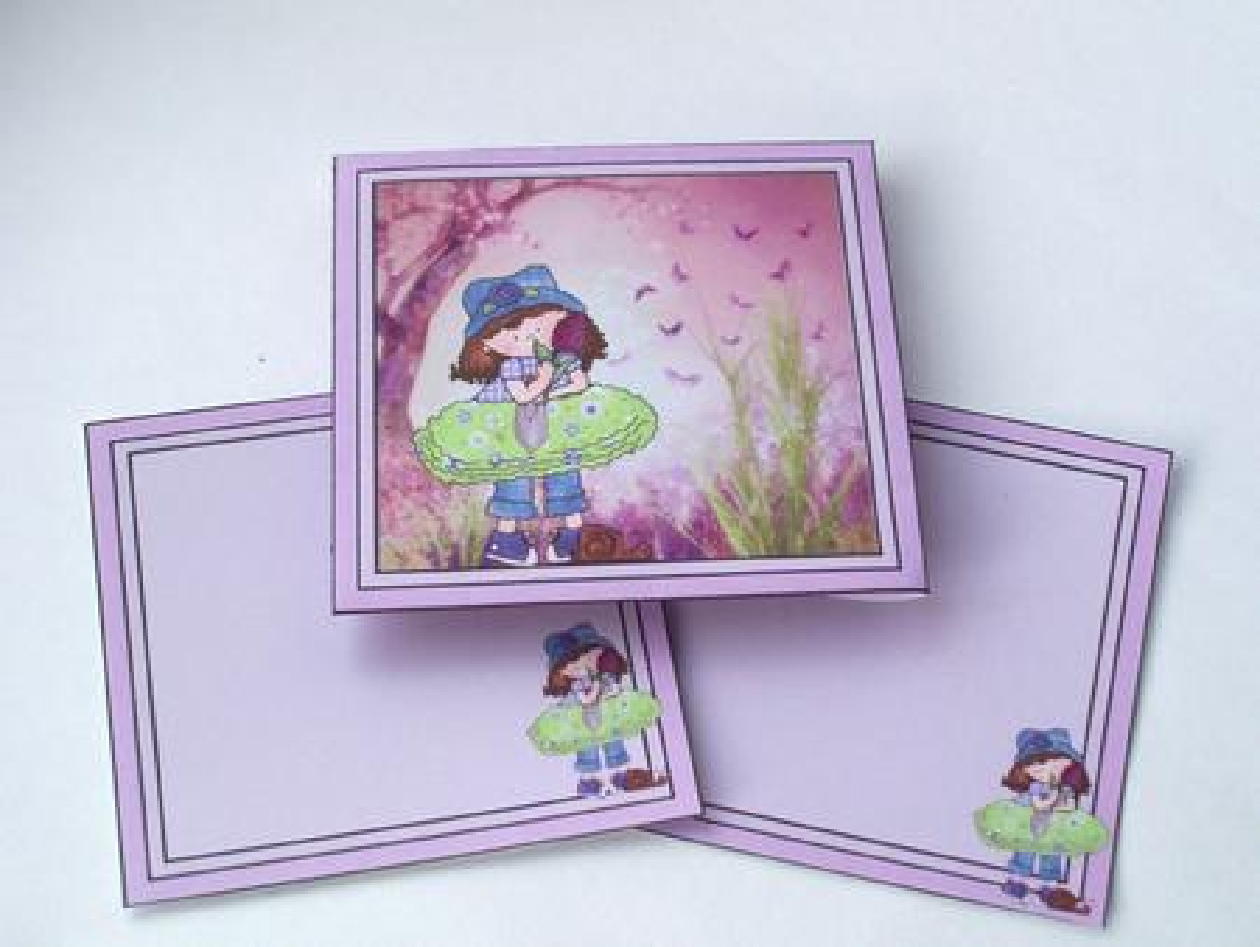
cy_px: 474
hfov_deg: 29.8
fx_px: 2367
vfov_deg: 22.6
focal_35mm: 65
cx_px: 630
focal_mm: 10.8
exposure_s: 1/92.8
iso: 80
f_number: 3.6
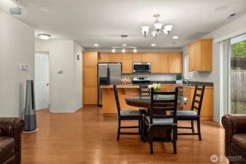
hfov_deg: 73.7
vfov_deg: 53.2
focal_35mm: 24
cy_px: 82
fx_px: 164
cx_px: 123
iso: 1000
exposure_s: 1/8
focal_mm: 24
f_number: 7.1
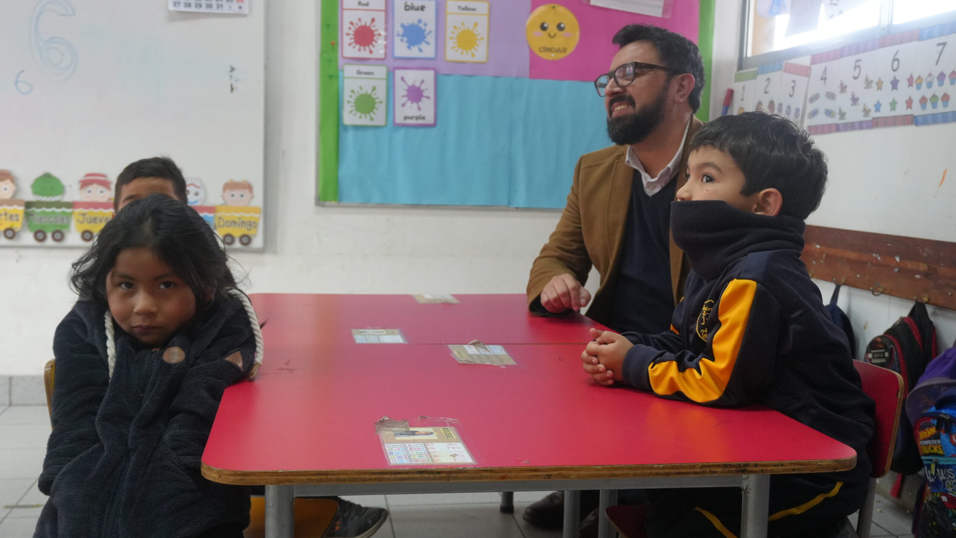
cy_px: 278
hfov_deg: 51.0
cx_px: 479
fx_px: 1002
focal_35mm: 40
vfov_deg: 30.0
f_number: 4.5
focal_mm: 25
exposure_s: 1/160
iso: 2500
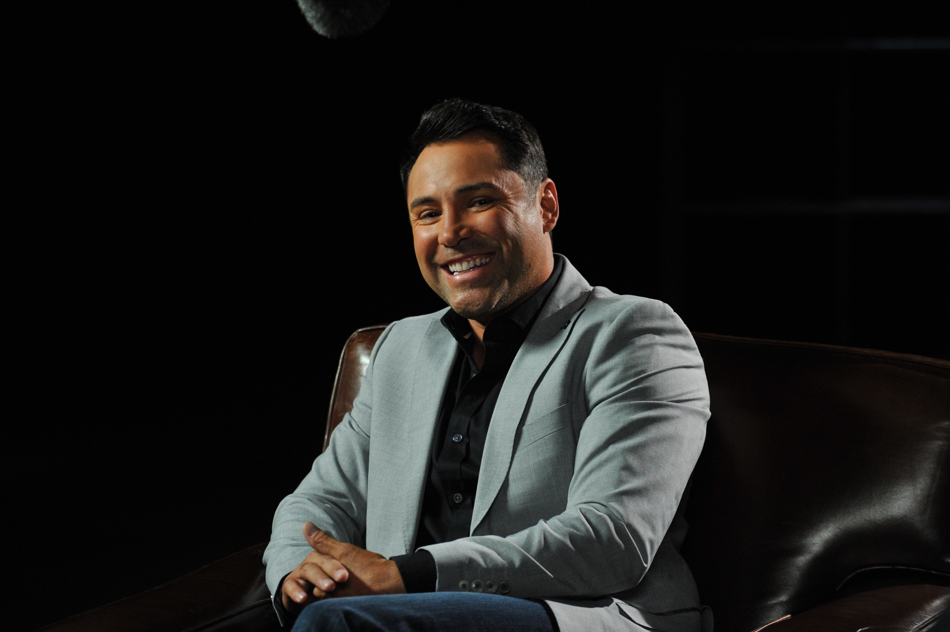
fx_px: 3428
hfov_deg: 15.8
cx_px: 475
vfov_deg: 10.5
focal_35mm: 130
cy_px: 316
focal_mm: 130
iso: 2500
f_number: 3.5
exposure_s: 1/160
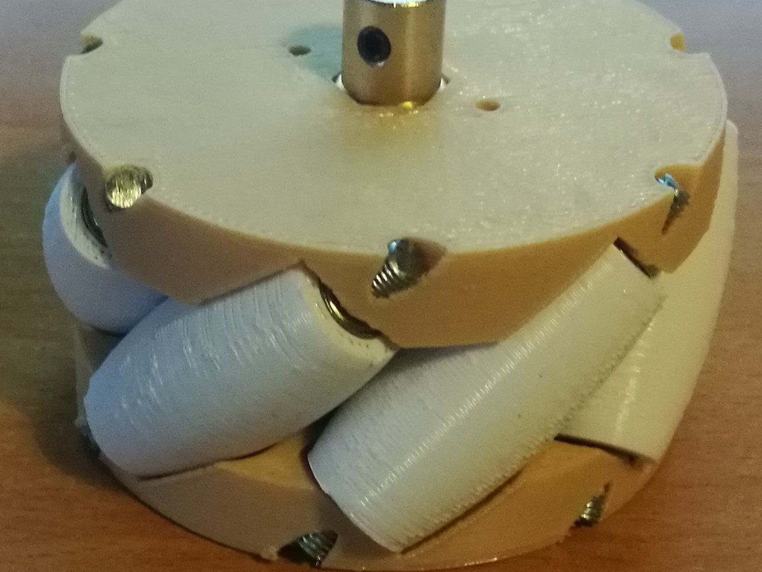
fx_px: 682
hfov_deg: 58.3
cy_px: 256
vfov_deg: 45.4
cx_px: 378
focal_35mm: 31
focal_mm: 4.5
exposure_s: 1/25
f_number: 2.2
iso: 500
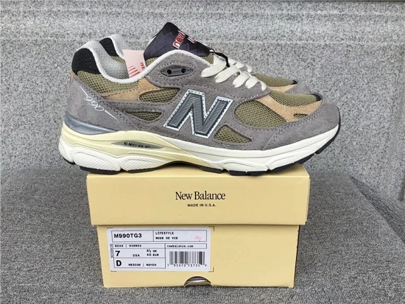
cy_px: 152
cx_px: 202
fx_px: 363
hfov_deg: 58.4
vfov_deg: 45.4
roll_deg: -0.3
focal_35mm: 31
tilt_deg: -20.6
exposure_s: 1/186
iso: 25
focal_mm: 3.3
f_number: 2.4
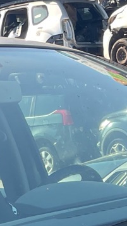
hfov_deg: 8.5
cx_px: 49
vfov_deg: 13.5
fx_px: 855
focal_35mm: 143
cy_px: 403
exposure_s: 1/376
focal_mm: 4.2
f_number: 1.6
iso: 32
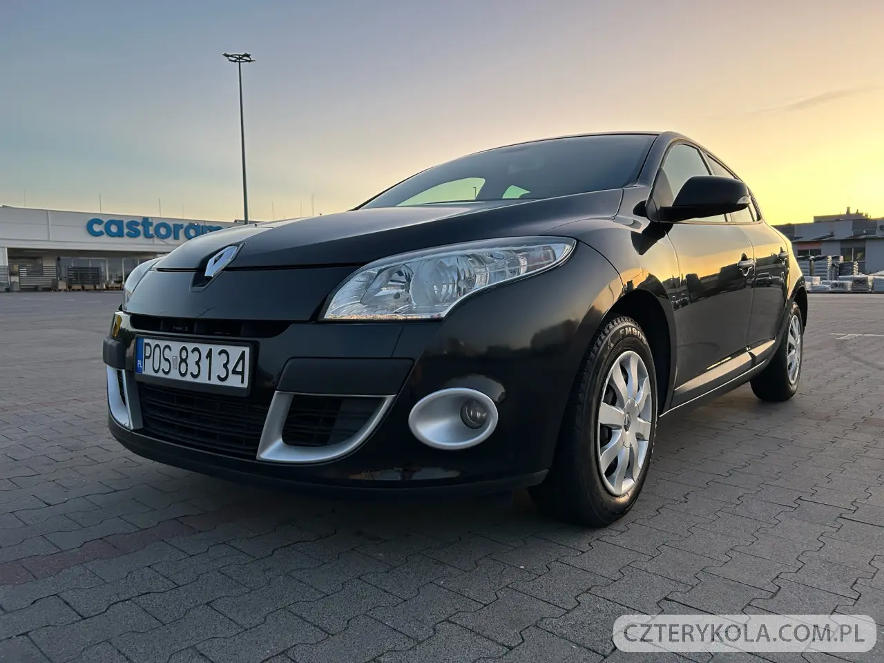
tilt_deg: -5.2
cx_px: 442
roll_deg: +1.1
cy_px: 332
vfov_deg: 53.1
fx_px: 664
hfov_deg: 67.3
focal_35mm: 26
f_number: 1.5
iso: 125
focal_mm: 5.7
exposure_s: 1/82
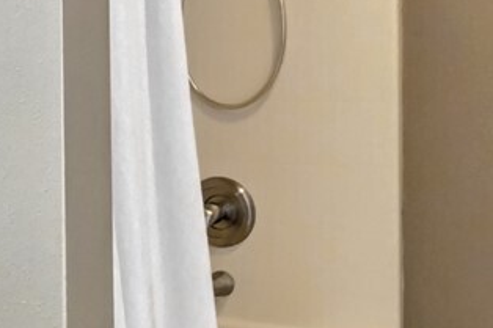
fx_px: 1109
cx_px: -235
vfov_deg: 16.8
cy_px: 98
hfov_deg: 21.3
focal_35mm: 81
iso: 3200
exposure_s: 1/5
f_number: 11
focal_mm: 10
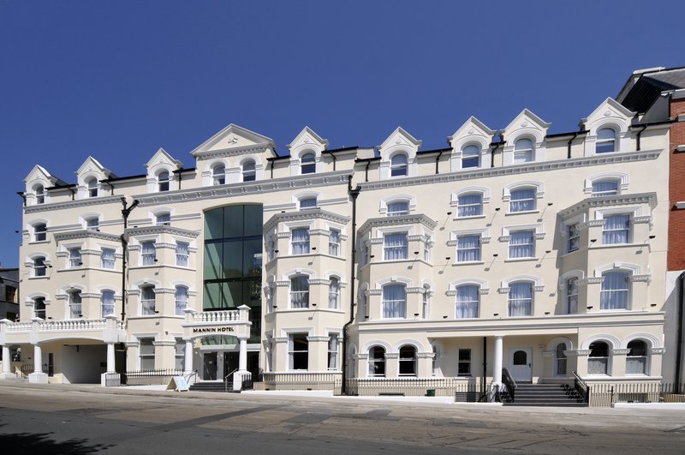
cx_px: 342
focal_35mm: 15
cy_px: 228
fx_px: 285
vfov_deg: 77.2
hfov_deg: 100.5
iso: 200
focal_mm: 10
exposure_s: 1/1000
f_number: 6.3
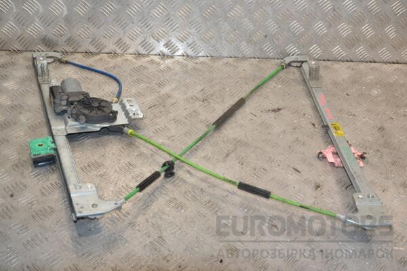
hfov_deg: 43.6
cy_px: 136
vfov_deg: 29.9
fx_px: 509
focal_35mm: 45
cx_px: 204
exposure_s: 1/200
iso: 800
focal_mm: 30
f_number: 6.3
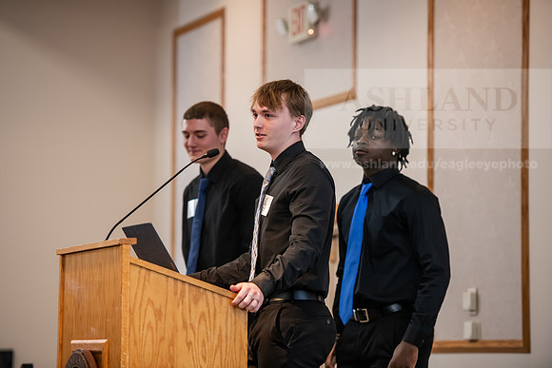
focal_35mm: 145
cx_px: 276
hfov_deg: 14.2
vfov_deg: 9.5
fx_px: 2224
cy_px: 184
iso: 1600
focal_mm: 145
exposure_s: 1/200
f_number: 3.2
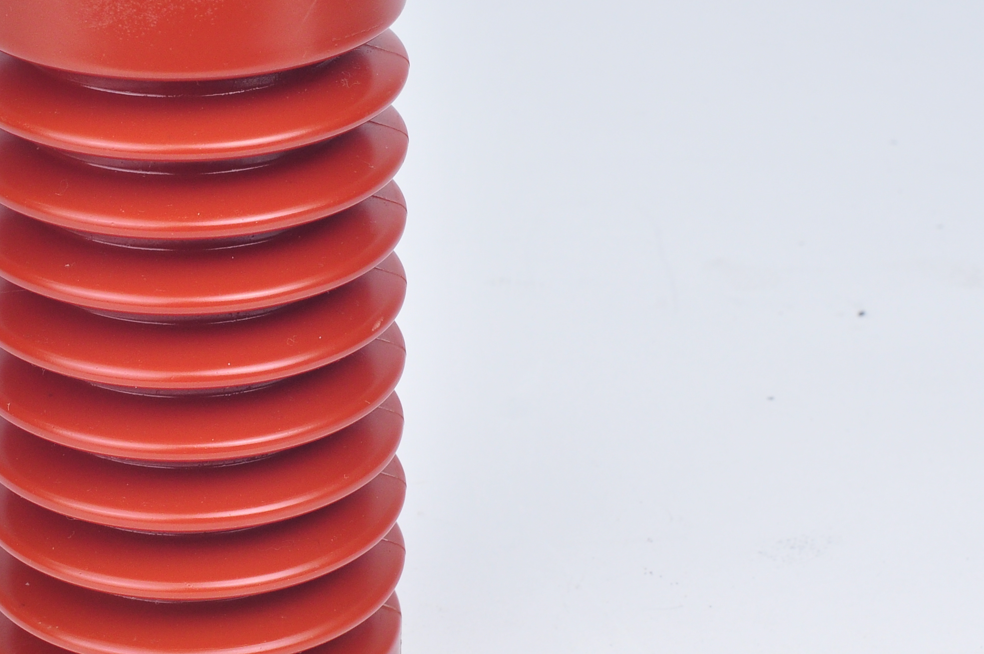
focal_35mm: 114
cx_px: 272
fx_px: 3115
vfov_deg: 12.0
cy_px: 223
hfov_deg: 17.9
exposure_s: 1/30
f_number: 11
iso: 320
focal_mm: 35
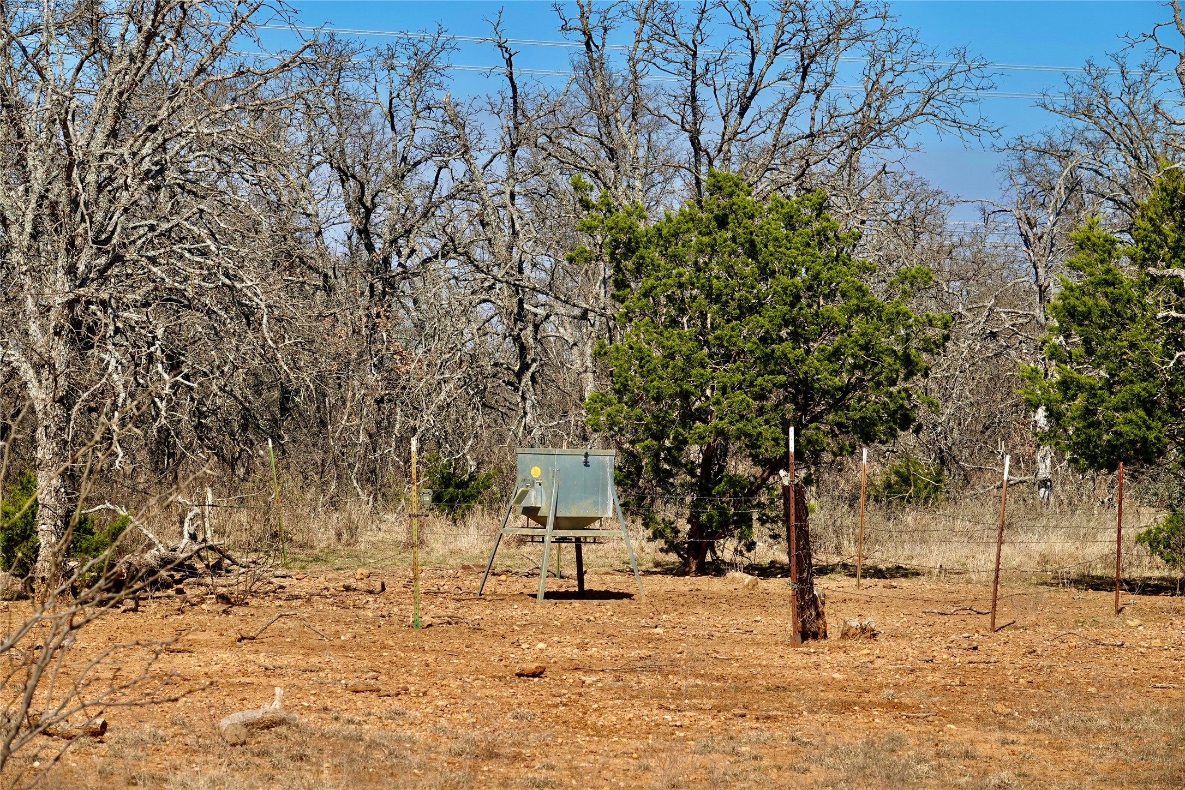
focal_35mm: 119
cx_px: 592
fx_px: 3917
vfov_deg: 11.5
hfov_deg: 17.2
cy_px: 395
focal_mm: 43.48
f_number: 4
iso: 100
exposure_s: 1/800
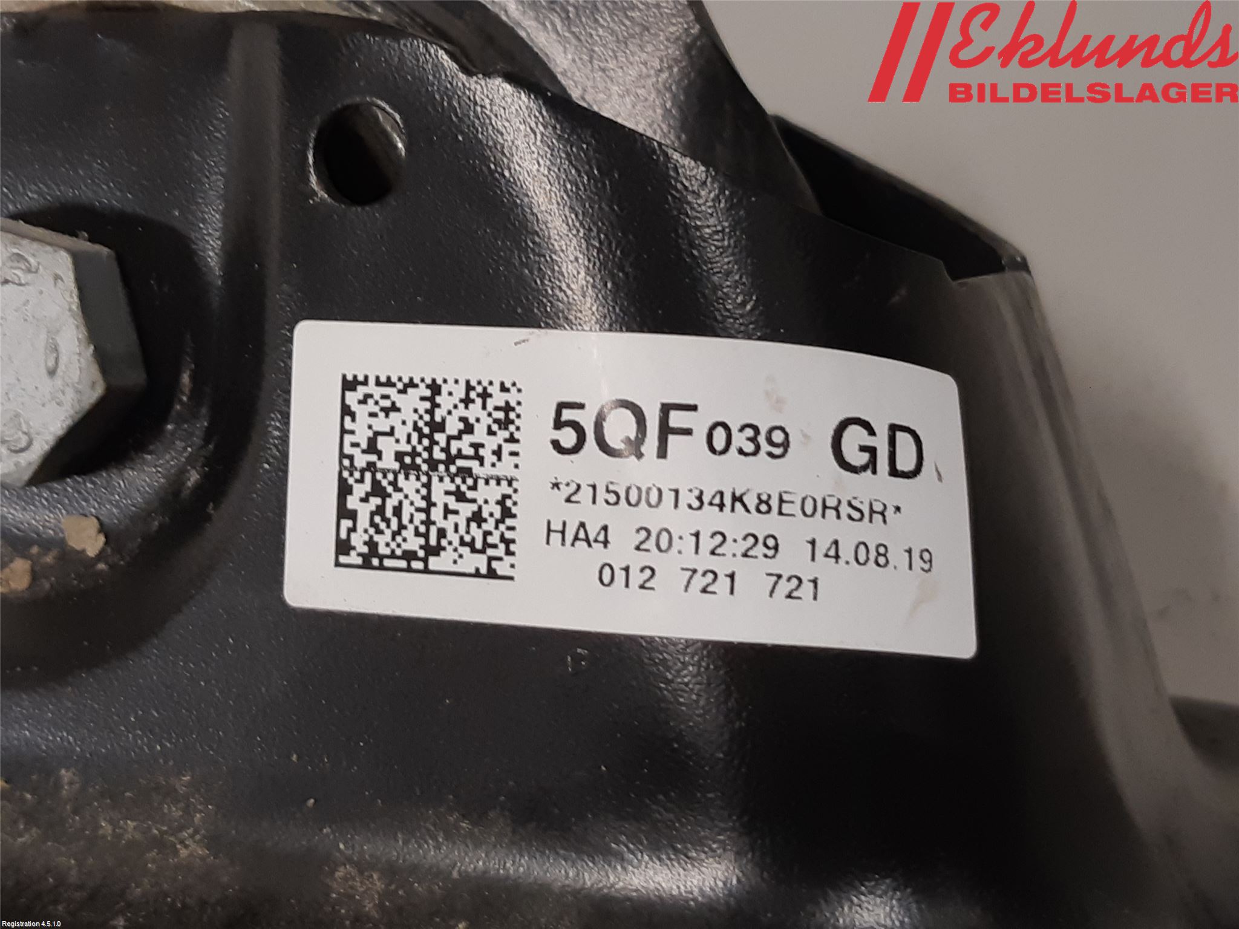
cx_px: 620
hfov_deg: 67.3
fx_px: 931
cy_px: 464
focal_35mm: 26
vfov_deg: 53.1
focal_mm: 3.93
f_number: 1.7
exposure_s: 1/50
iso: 80
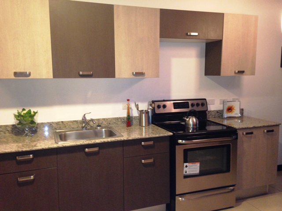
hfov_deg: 55.4
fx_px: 269
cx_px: 141
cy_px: 106
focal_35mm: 33
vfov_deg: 42.9
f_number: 2.4
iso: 200
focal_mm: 4.12
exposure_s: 1/20
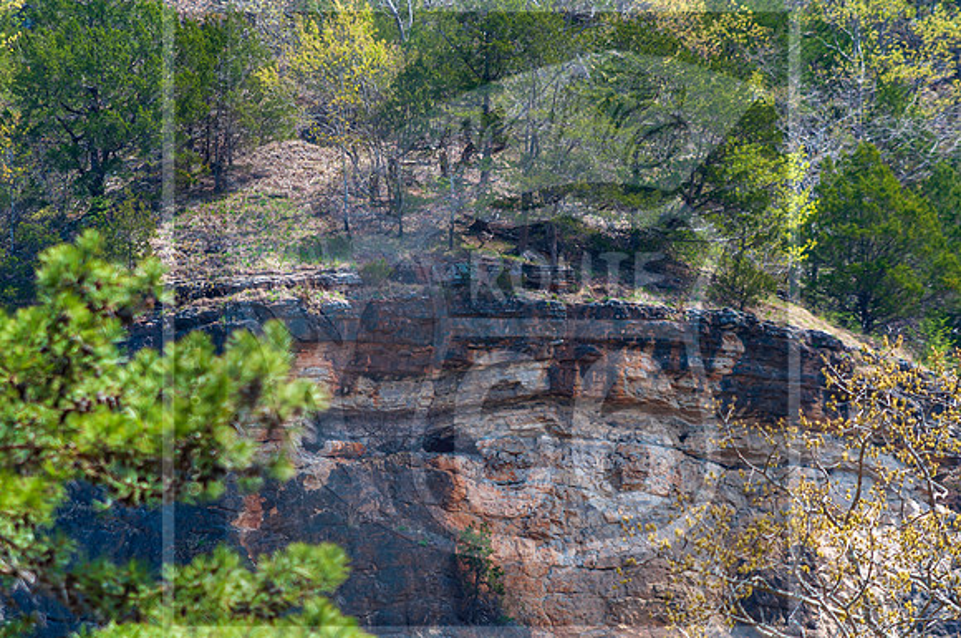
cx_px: 480
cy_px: 319
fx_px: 11996
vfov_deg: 3.0
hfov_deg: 4.6
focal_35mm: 450
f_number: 8
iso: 160
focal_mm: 300
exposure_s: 1/250
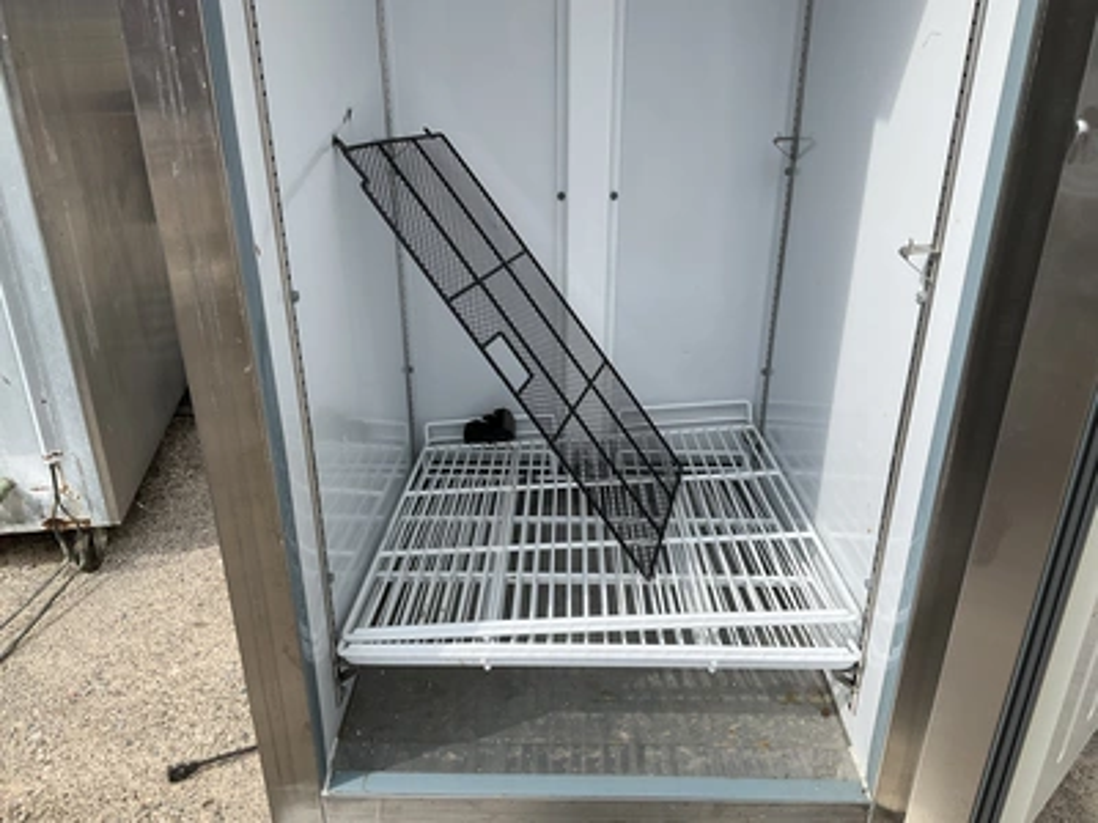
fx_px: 920
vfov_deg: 48.2
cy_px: 412
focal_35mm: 29
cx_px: 549
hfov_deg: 61.7
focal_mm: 3
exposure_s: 1/2141
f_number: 1.8
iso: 25
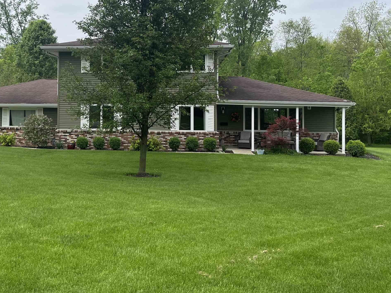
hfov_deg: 44.1
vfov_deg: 34.0
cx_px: 126
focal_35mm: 42
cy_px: 92
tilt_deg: +1.3
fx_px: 474
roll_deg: +0.9
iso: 50
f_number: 1.6
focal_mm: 5.1
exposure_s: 1/2179
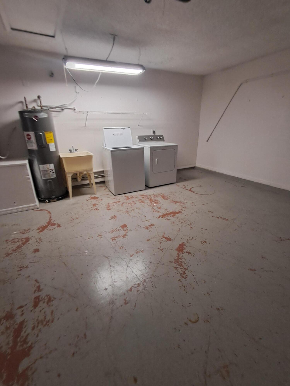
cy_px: 193
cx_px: 145
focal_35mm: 16
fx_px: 179
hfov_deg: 78.1
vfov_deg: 94.5
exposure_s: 1/40
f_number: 2.2
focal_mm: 1.64
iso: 200
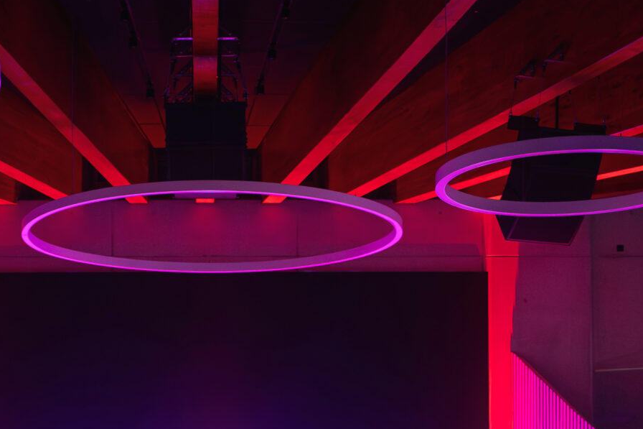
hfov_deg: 20.3
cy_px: 563
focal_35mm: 100
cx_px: 192
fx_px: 1786
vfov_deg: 13.2
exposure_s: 1/100
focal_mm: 35
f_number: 1.8
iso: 3200
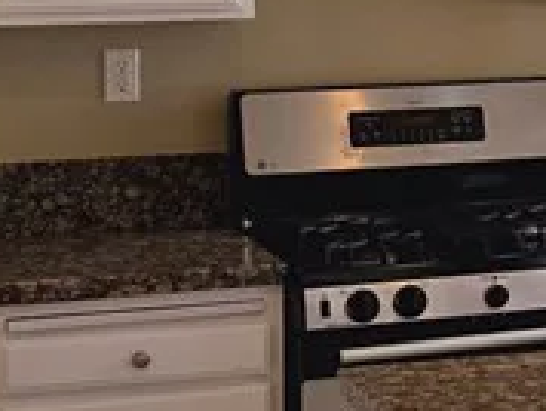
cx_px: 659
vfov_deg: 11.2
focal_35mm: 132
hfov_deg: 14.4
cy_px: 6
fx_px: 2085
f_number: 1.7
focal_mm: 6.3
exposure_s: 1/120
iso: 125
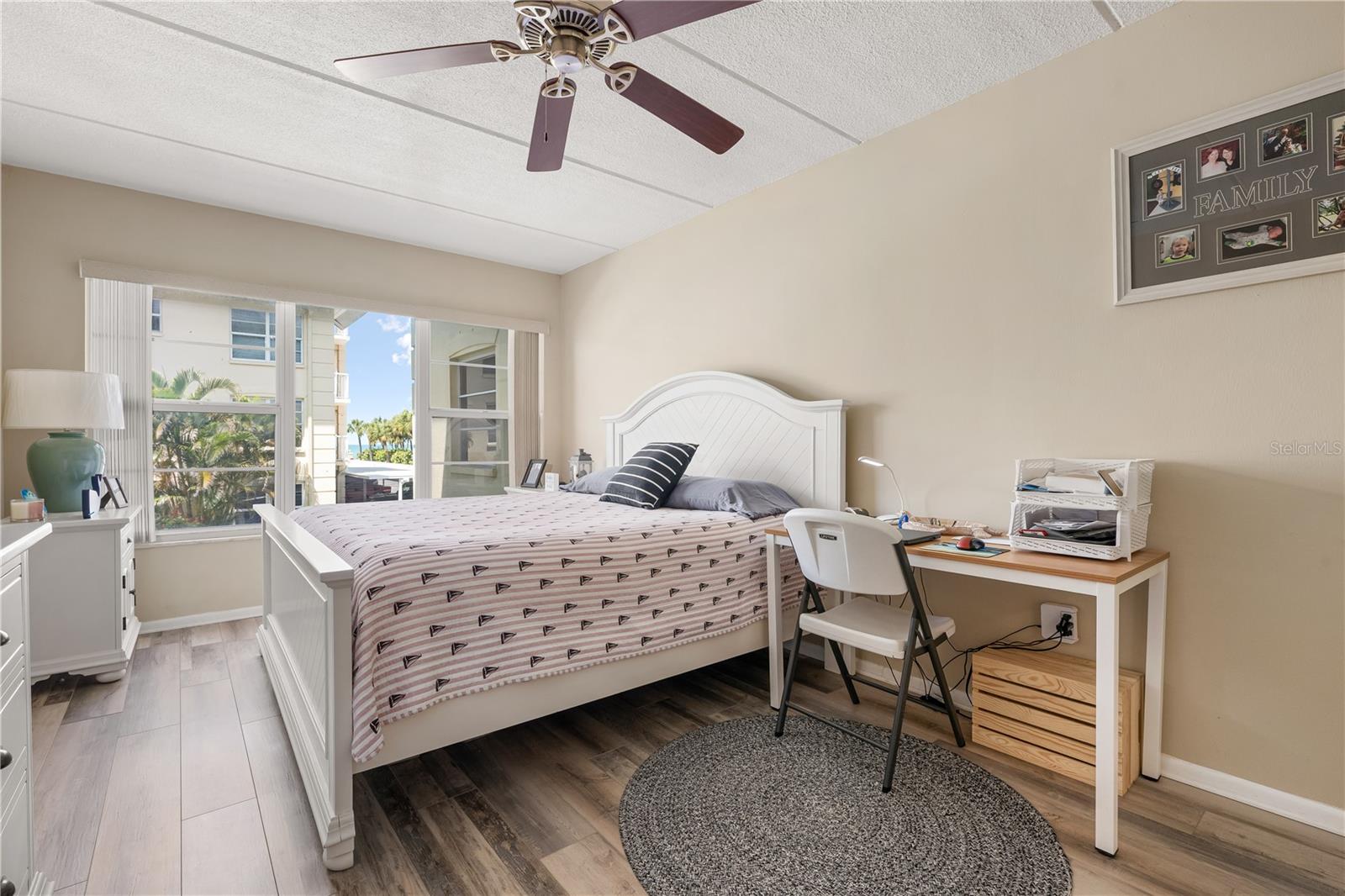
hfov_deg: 96.7
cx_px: 672
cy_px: 448
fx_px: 598
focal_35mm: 16
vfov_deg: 73.7
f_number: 8
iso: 400
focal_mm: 16
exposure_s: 1/25
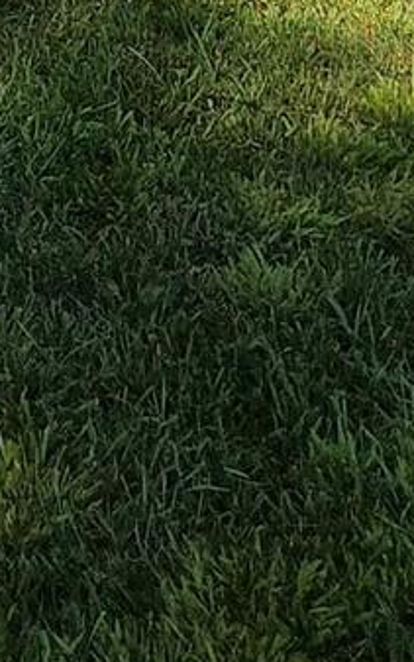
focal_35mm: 111
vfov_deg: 14.8
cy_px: -731
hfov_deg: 11.0
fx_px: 2001
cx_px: -341
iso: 10
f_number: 1.7
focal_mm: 6.3
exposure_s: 1/681
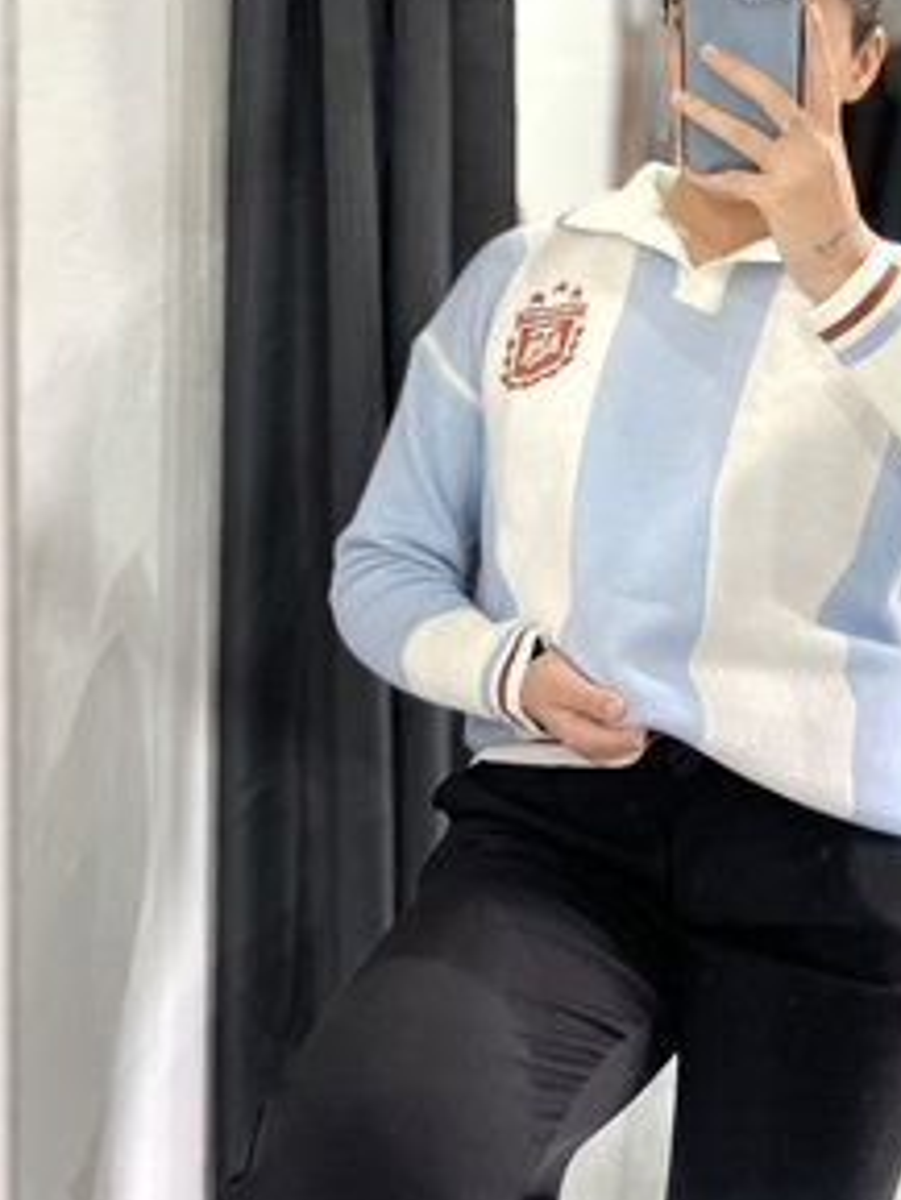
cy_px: 214
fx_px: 1665
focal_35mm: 48
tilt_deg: -8.7
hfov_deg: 30.0
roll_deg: -1.3
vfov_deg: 38.0
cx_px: 623
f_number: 1.5
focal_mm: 5.7
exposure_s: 1/50
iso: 200
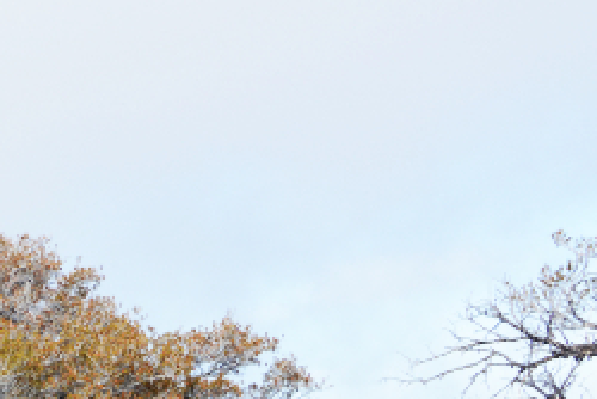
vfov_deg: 8.0
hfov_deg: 11.5
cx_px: -425
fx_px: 2787
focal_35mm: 168
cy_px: 594
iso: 320
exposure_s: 1/250
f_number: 10
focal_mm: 42
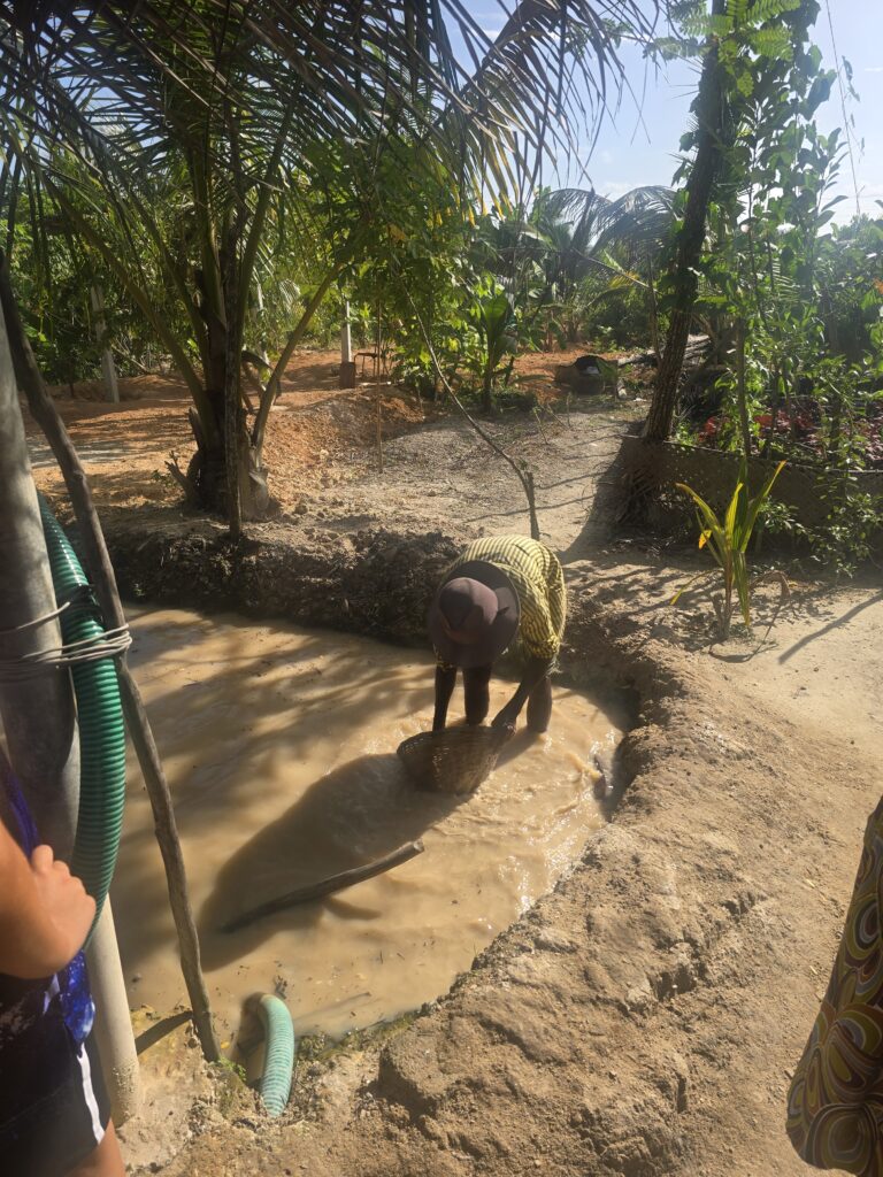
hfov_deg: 58.9
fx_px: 782
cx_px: 442
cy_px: 588
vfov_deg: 73.9
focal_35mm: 23
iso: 12
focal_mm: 6.3
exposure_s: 1/657
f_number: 1.7
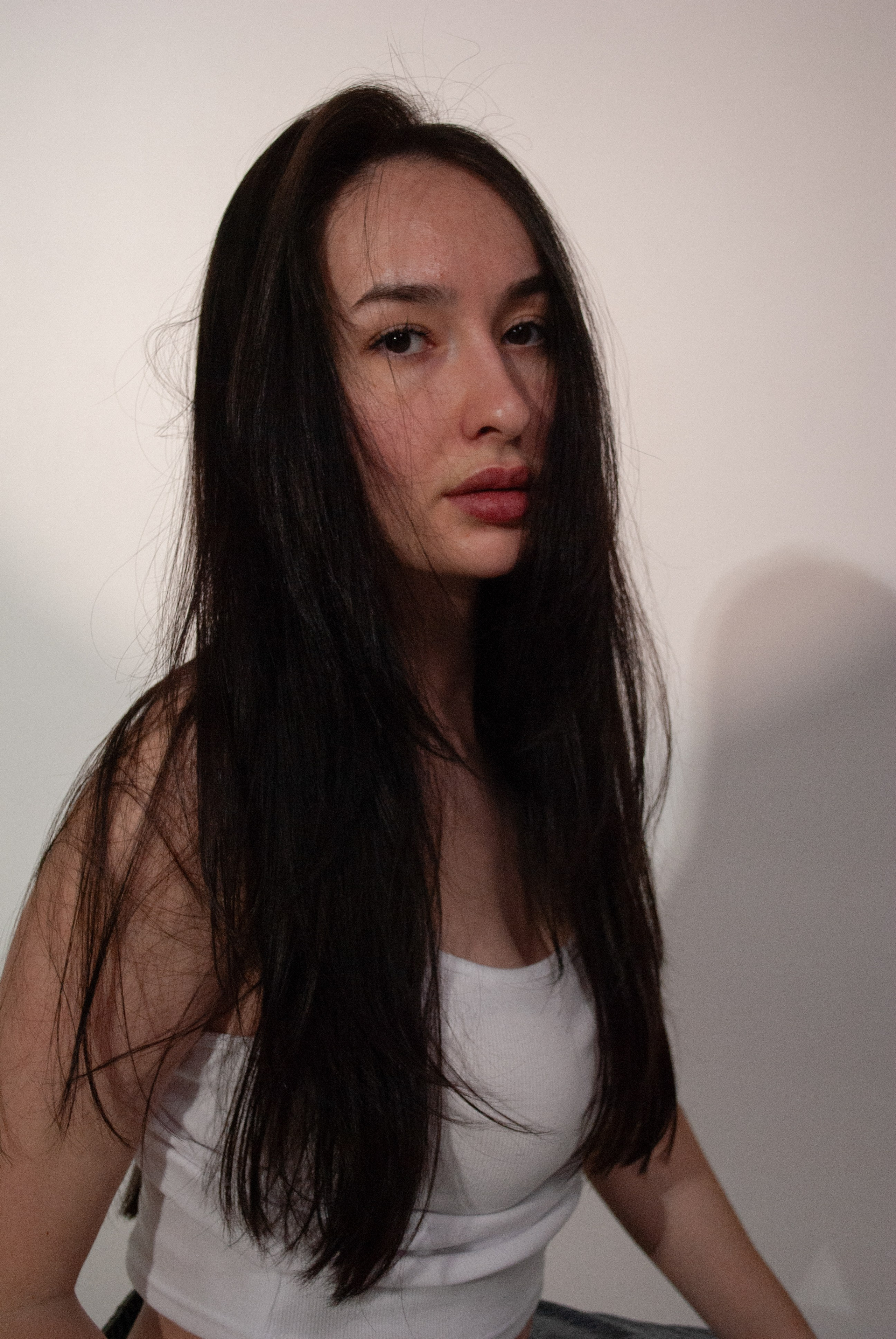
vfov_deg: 43.6
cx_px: 448
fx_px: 1675
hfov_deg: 29.9
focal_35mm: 45
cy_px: 670
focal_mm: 30
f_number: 4.5
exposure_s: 1/250
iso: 400
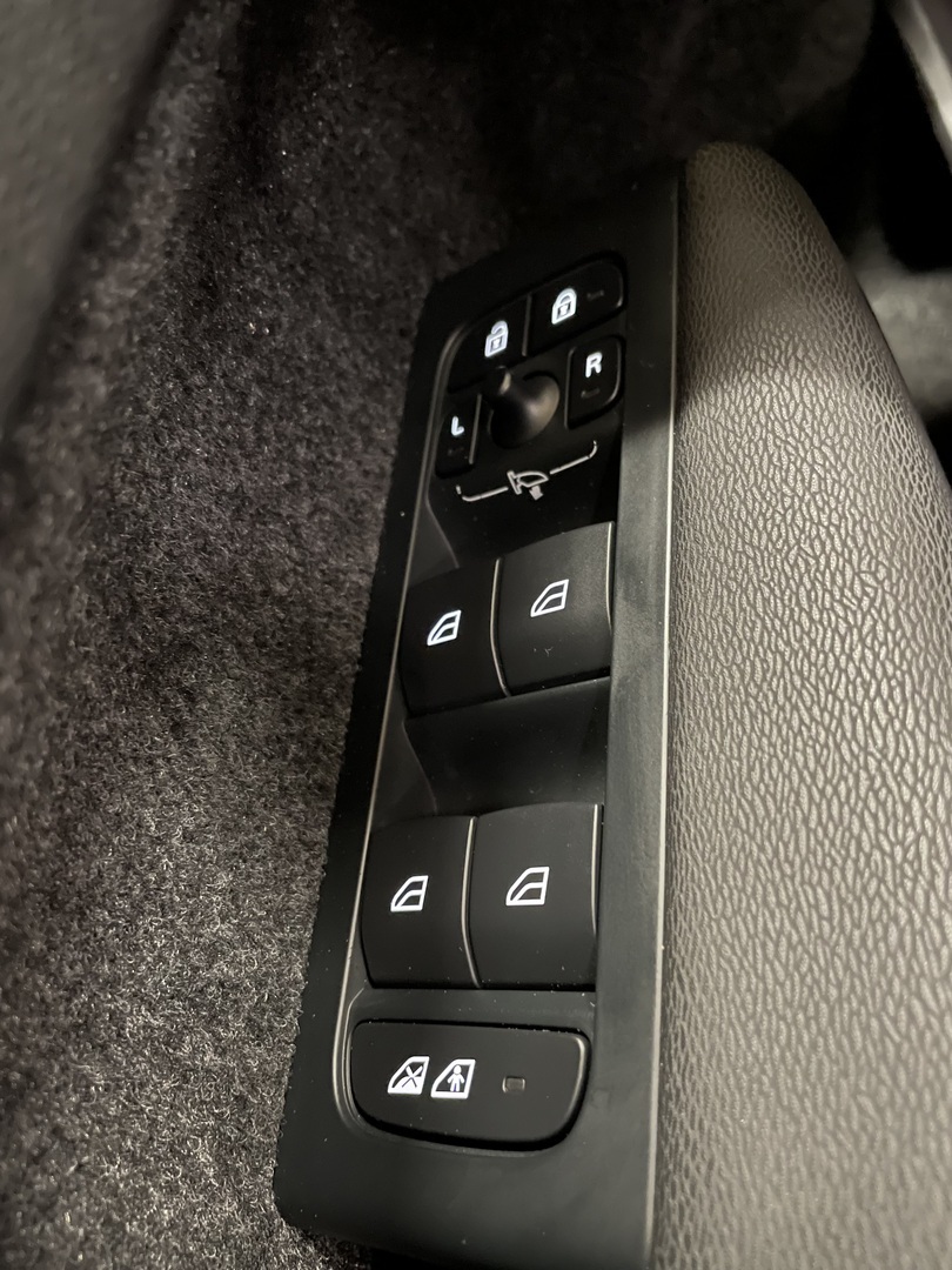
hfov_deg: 53.1
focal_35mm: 26
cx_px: 476
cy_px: 635
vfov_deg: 67.3
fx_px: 953
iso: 1250
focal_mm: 4.2
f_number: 1.6
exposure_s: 1/14
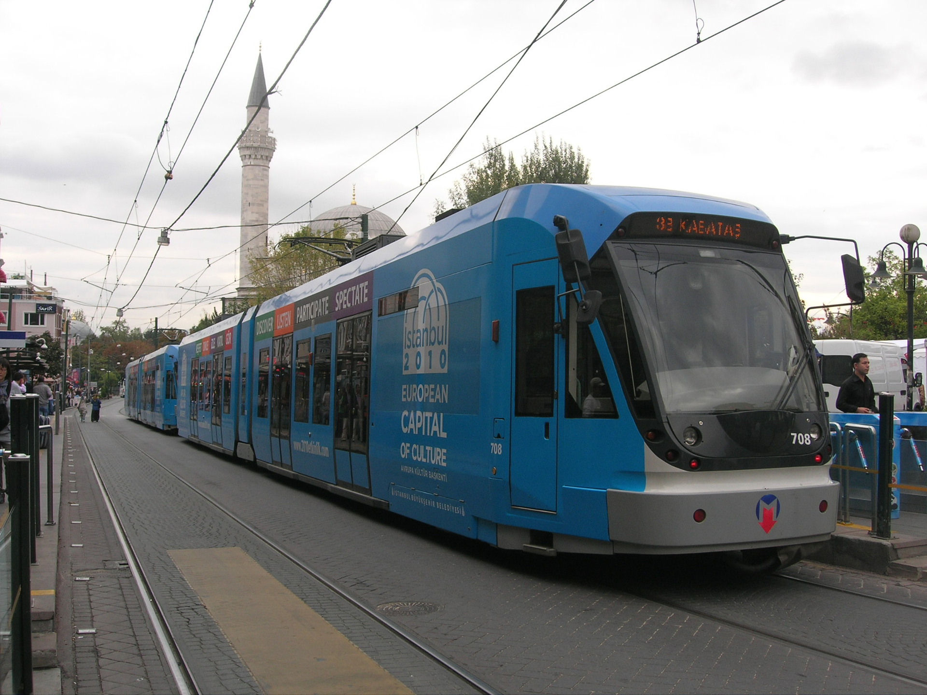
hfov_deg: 49.0
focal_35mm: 38
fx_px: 1018
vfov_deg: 37.7
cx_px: 464
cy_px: 348
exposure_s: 1/188
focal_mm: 7.8
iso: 50
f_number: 4.8
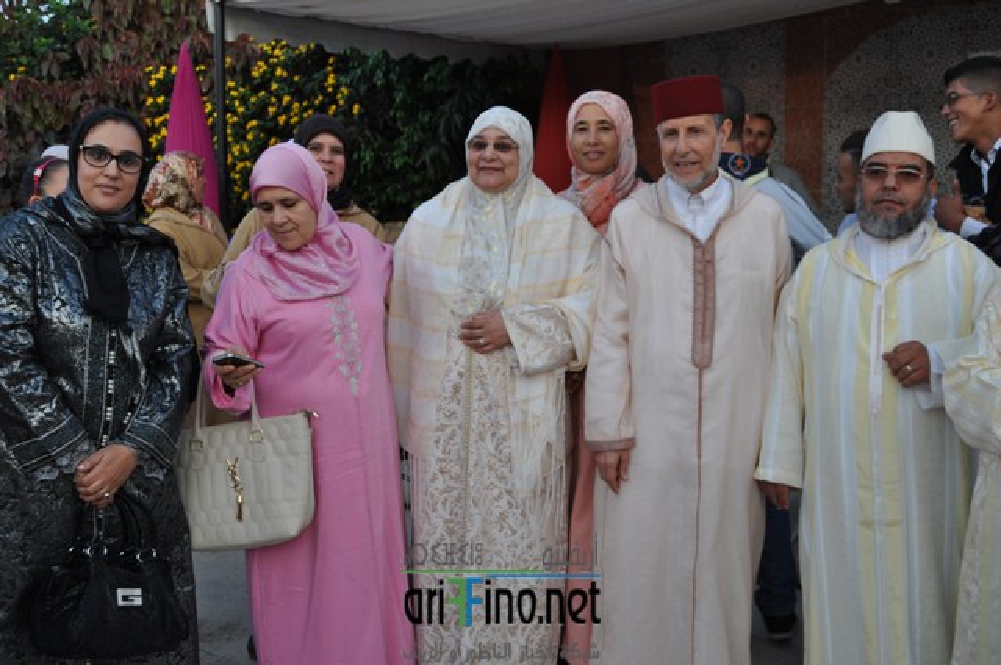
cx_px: 500
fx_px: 1083
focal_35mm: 39
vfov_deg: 34.1
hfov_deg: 49.6
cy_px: 332
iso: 320
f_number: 5.6
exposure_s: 1/125
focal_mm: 26
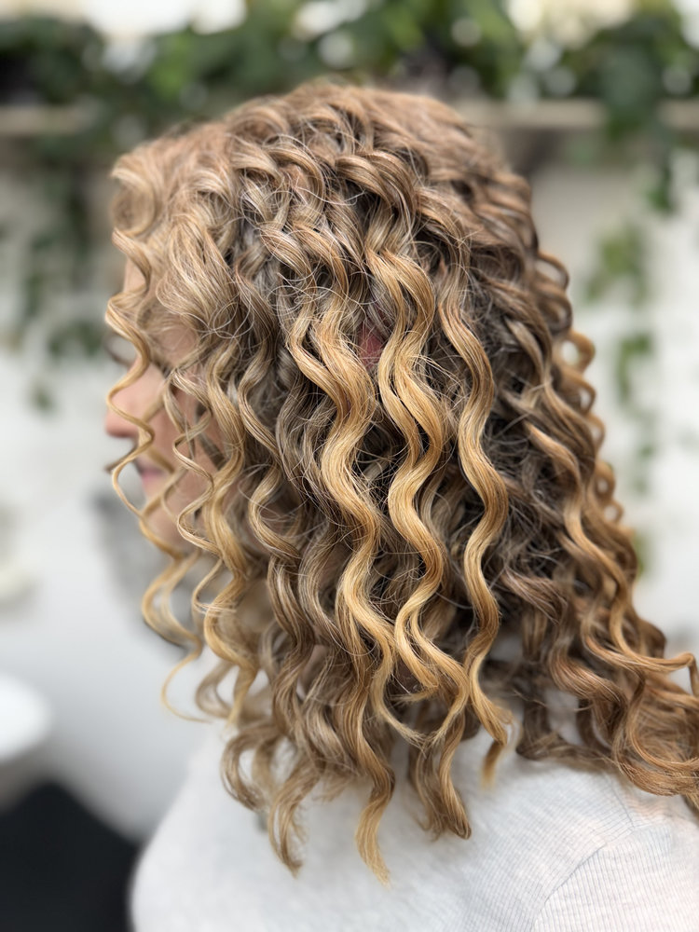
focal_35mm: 24
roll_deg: -0.2
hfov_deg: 56.8
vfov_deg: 71.6
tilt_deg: -6.7
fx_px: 646
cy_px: 466
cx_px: 350
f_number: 1.78
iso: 125
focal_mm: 6.76
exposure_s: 1/120
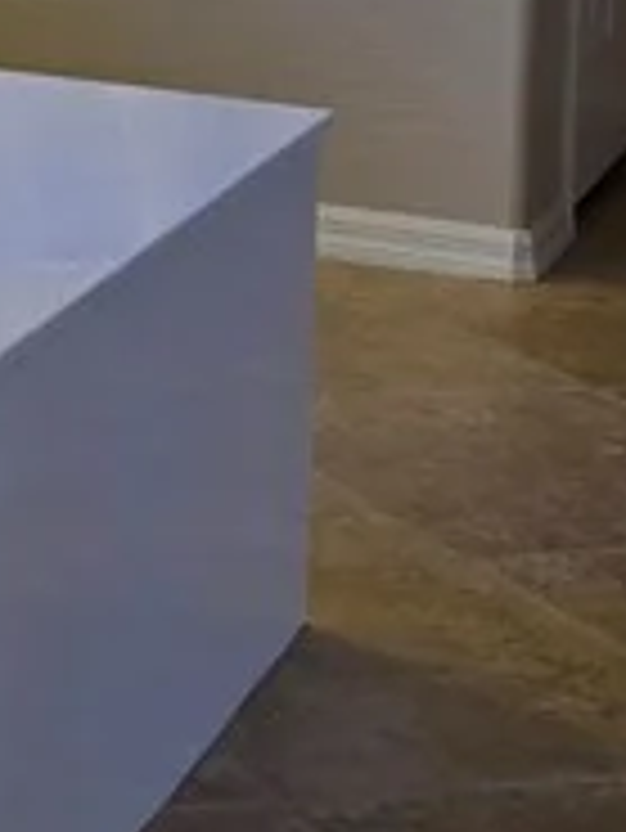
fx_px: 3059
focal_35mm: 127
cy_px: -247
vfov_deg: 14.8
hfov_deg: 9.9
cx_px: -982
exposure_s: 1/120
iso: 40
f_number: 1.8
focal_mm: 5.4
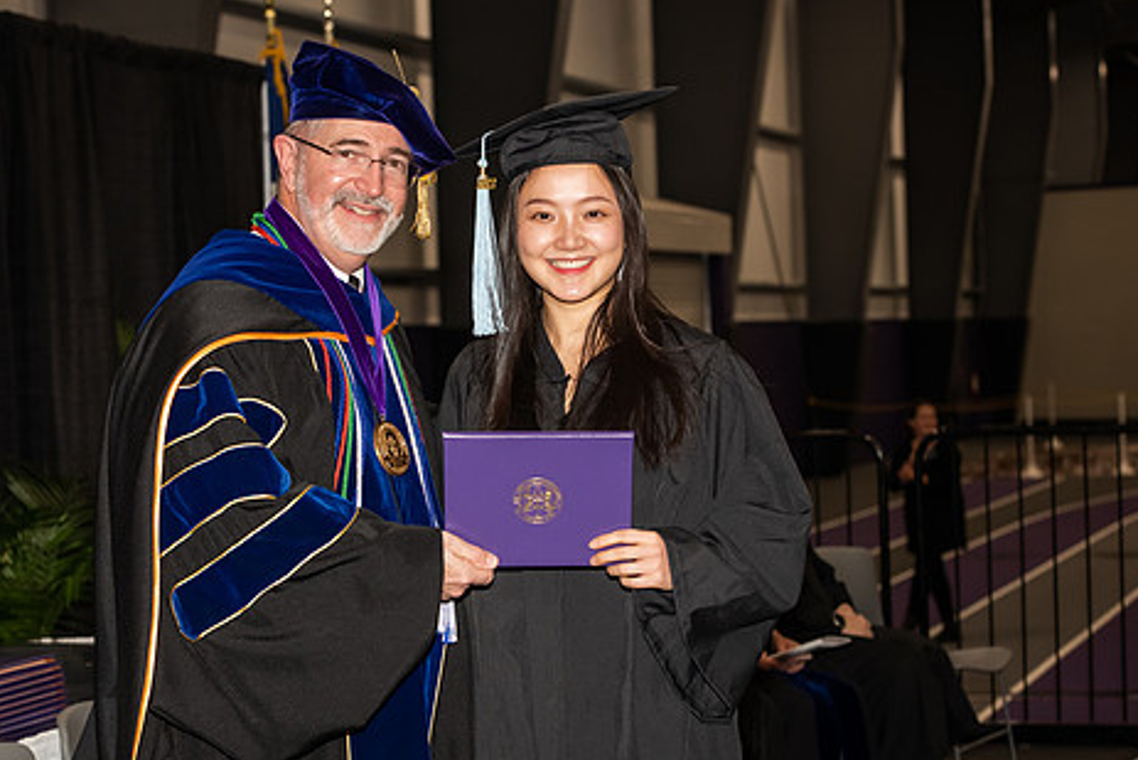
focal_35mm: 94
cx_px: 445
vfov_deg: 14.6
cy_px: 429
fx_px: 2972
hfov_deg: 21.6
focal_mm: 75
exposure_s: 1/200
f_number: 5.6
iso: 1000
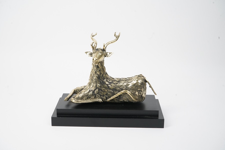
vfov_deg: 25.5
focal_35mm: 53
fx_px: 331
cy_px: 75
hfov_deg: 37.5
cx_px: 112
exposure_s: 1/500
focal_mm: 53
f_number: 13
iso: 6400
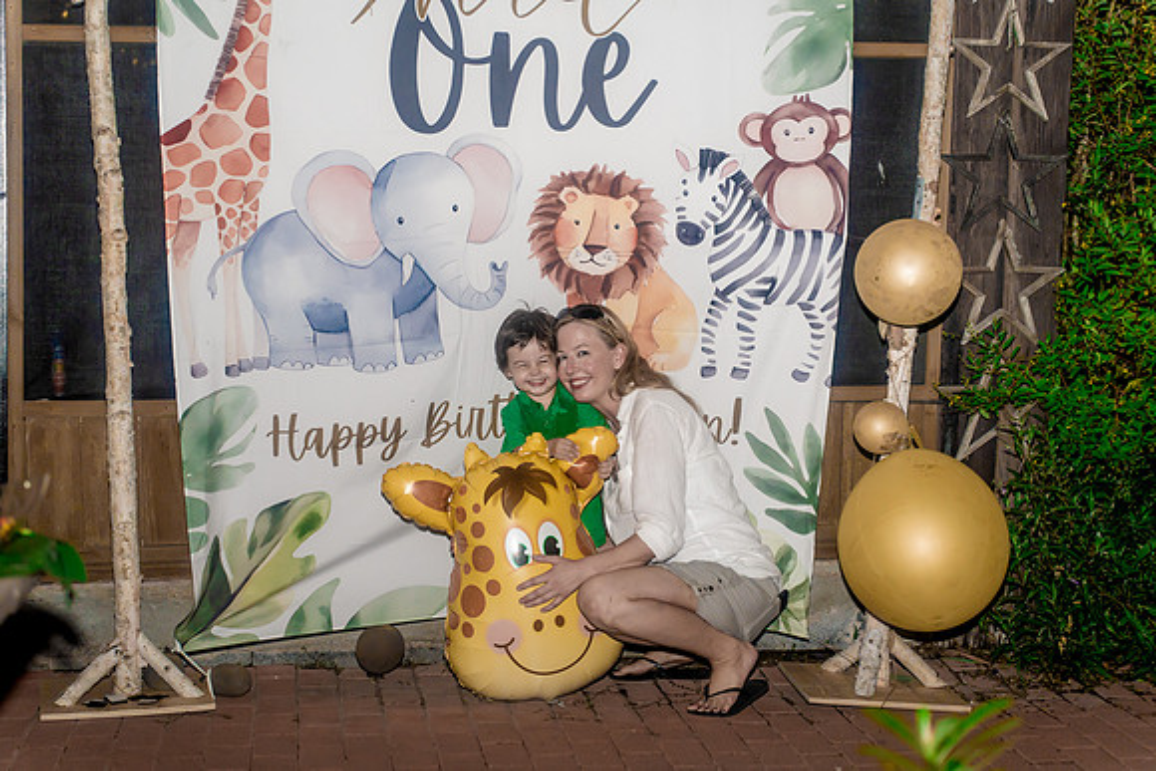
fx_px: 2216
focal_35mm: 69
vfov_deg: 19.7
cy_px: 386
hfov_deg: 29.2
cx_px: 578
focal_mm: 69
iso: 2000
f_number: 3.2
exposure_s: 1/200
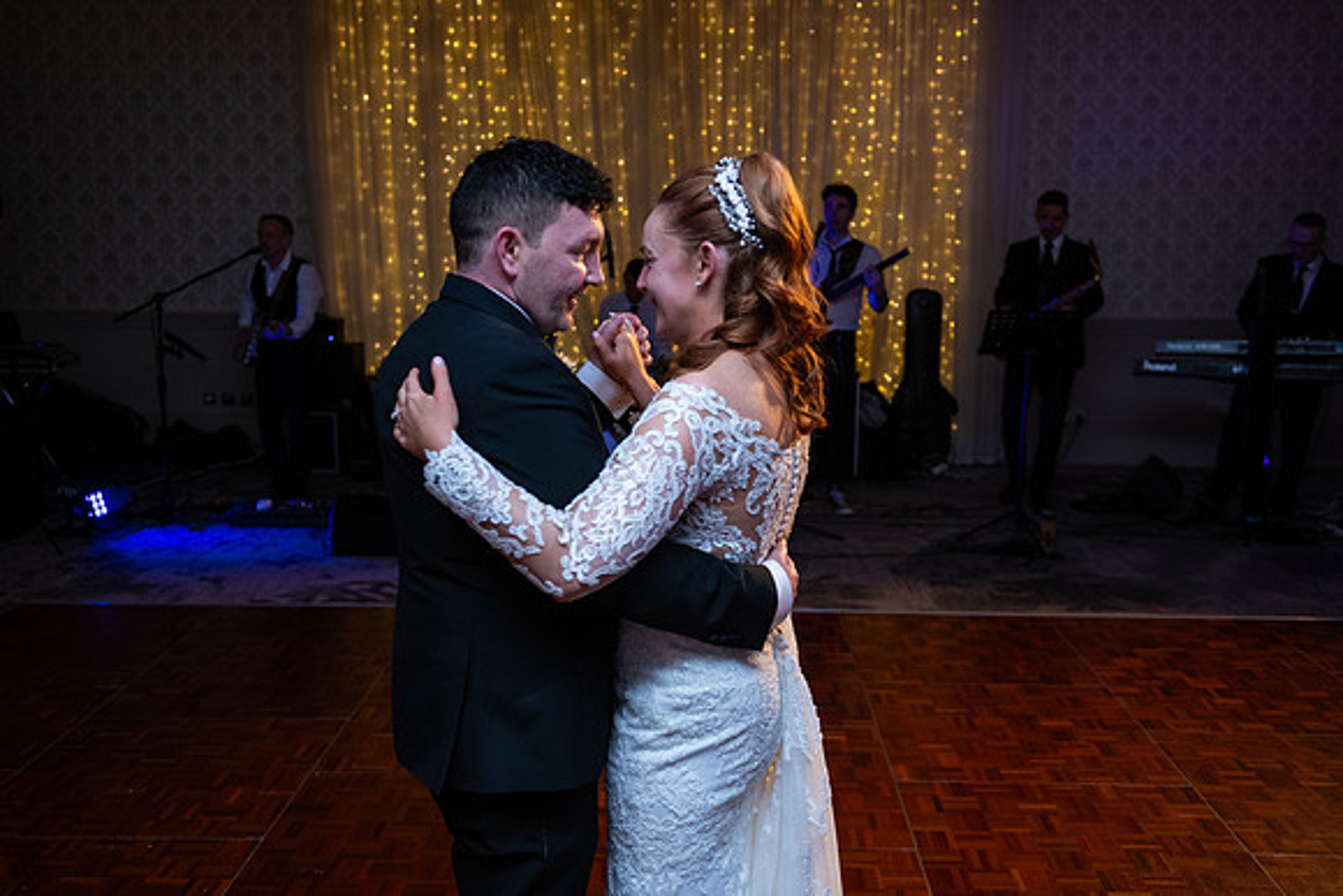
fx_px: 1343
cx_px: 672
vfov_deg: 36.9
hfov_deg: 53.1
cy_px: 448
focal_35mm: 36
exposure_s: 1/160
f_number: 3.5
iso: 1000
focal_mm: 36
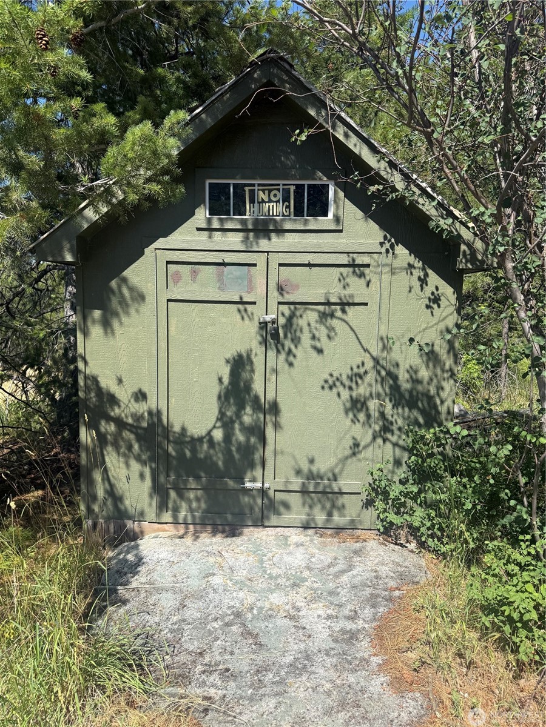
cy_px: 364
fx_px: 505
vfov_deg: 71.6
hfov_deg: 56.8
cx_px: 273
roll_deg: -1.6
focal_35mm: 24
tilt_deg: -6.1
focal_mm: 6.76
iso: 80
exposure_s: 1/3145
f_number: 1.78
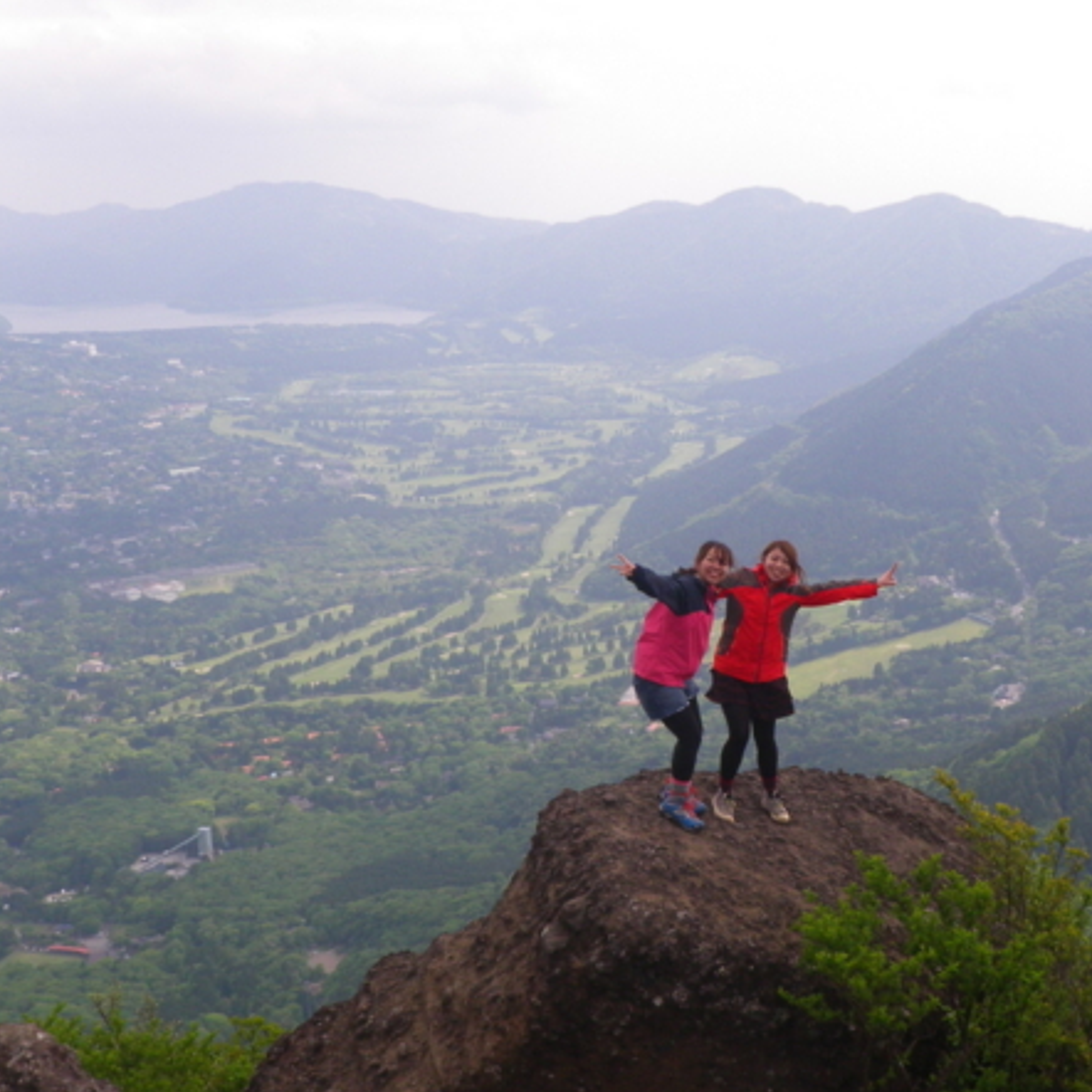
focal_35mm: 56
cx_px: 699
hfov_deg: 30.4
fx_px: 1999
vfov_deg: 30.5
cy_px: 492
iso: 64
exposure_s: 1/160
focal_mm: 6.2
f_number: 6.3
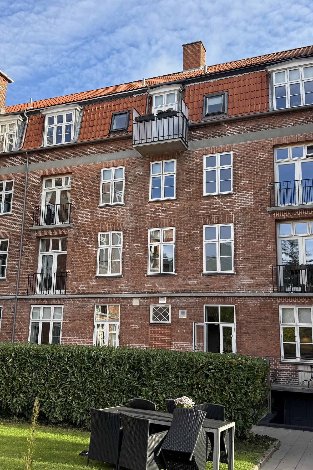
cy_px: 227
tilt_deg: +13.7
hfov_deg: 34.9
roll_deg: -1.8
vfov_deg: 50.7
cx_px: 124
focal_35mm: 38
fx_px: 496
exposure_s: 1/1250
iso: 80
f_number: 1.78
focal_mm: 6.76
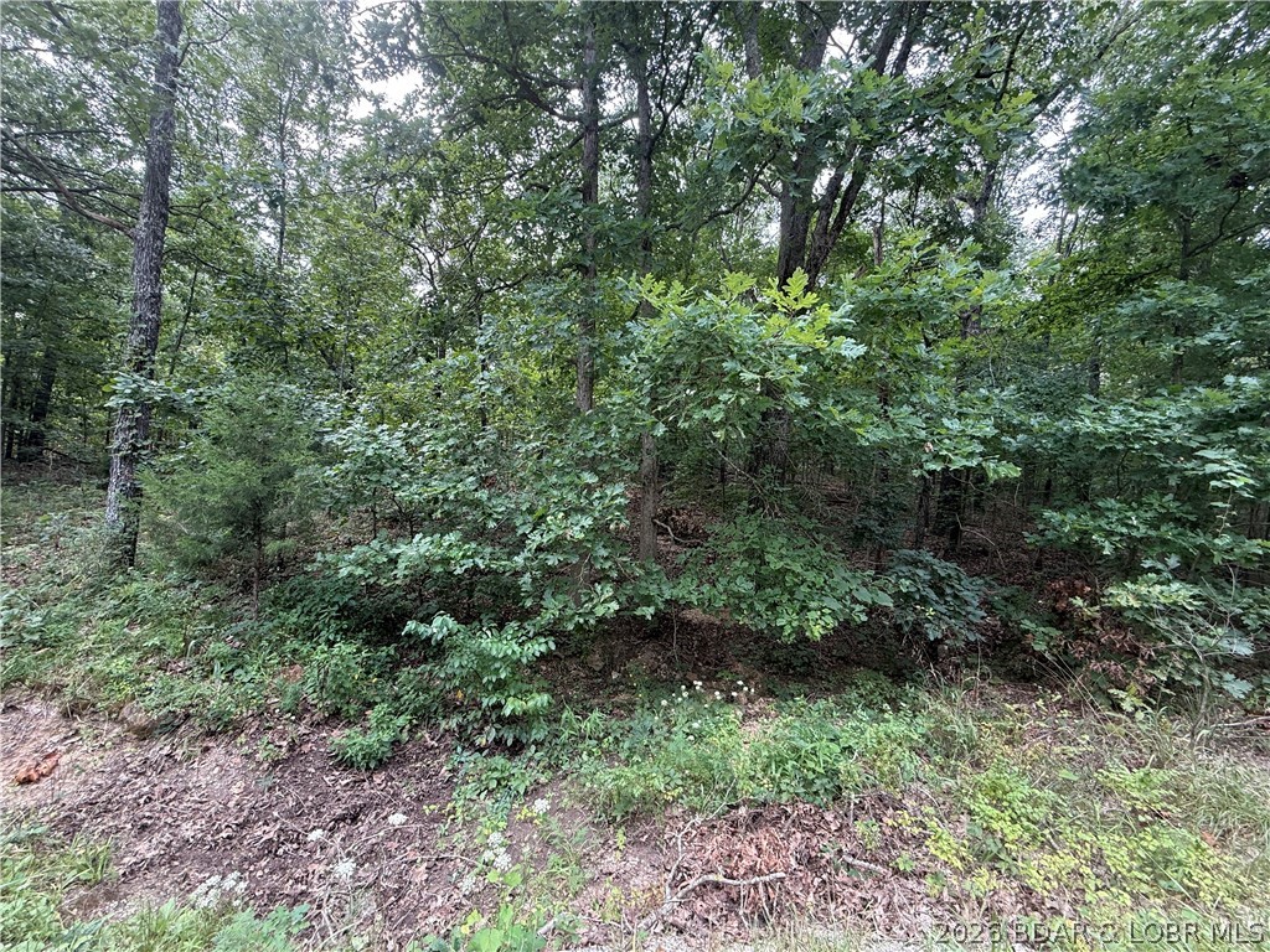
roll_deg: -4.4
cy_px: 476
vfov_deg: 85.7
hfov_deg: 102.1
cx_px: 635
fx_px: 514
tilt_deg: +2.4
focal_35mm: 14
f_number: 2.2
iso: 64
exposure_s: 1/99
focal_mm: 2.22
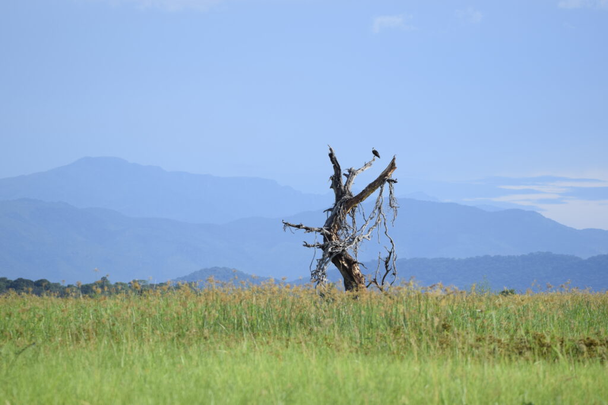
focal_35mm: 225
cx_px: 304
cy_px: 202
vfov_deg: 6.1
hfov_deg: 9.1
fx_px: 3800
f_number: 5.6
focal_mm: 150
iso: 200
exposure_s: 1/500
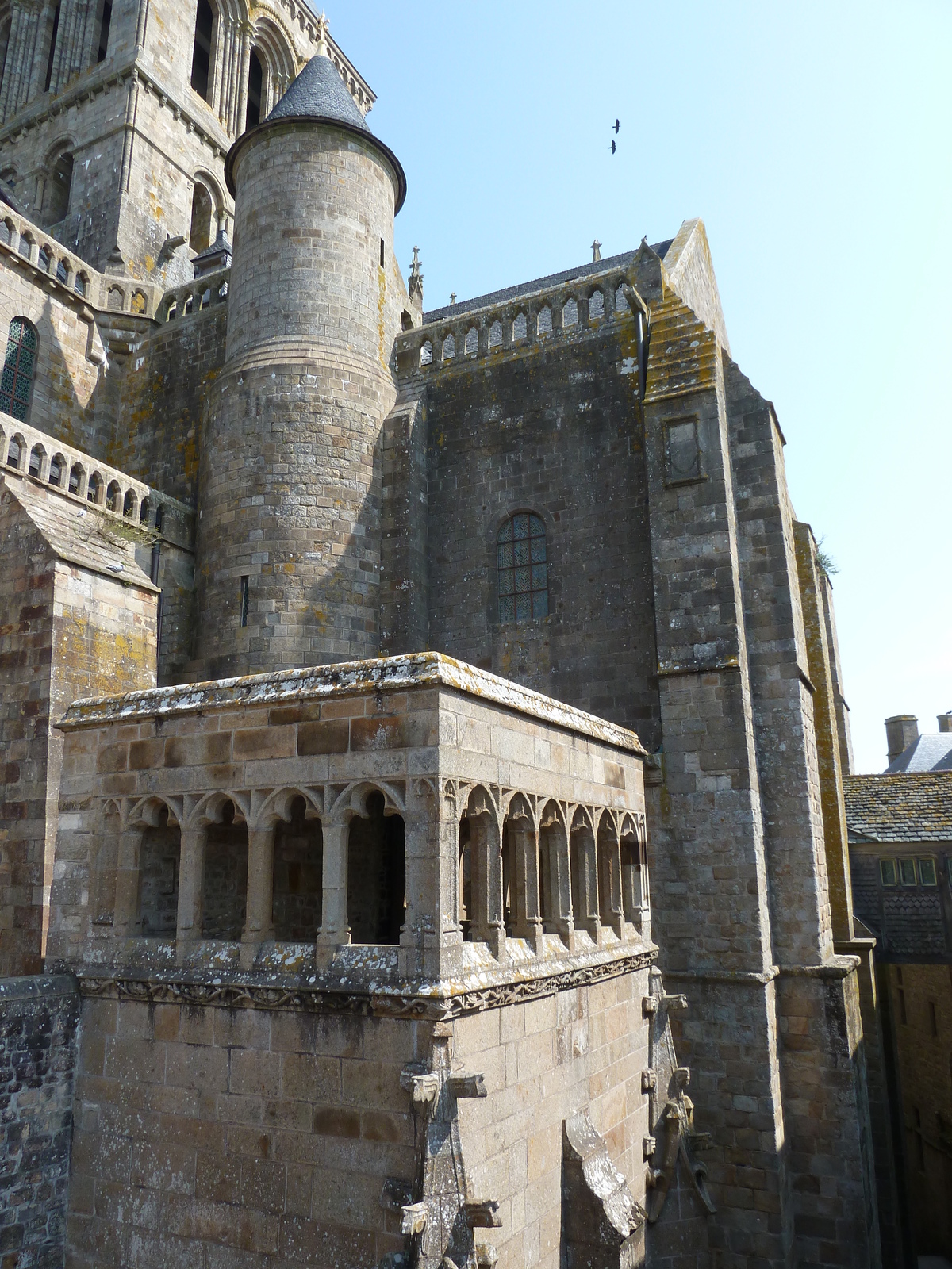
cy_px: 634
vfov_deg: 69.4
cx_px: 476
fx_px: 917
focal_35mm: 25
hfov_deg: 54.9
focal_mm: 4.1
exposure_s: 1/320
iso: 80
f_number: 4
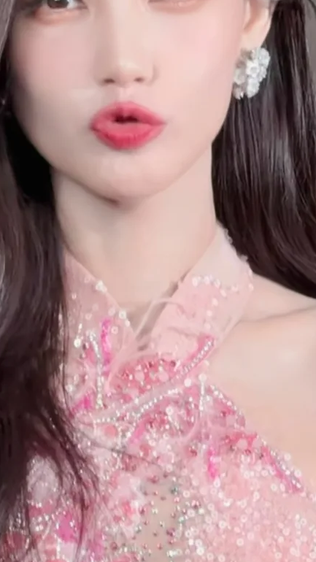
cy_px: 298
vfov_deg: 39.2
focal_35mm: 53
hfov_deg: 22.5
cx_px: 215
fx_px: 790
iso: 125
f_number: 1.5
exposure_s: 1/60
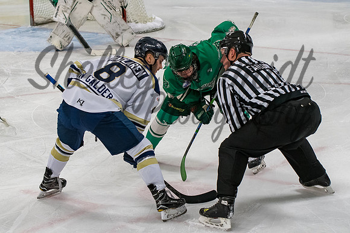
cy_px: 94
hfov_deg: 16.2
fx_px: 1230
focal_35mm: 126
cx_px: 187
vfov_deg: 10.8
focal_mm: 70
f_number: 4
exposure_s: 1/800
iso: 2000
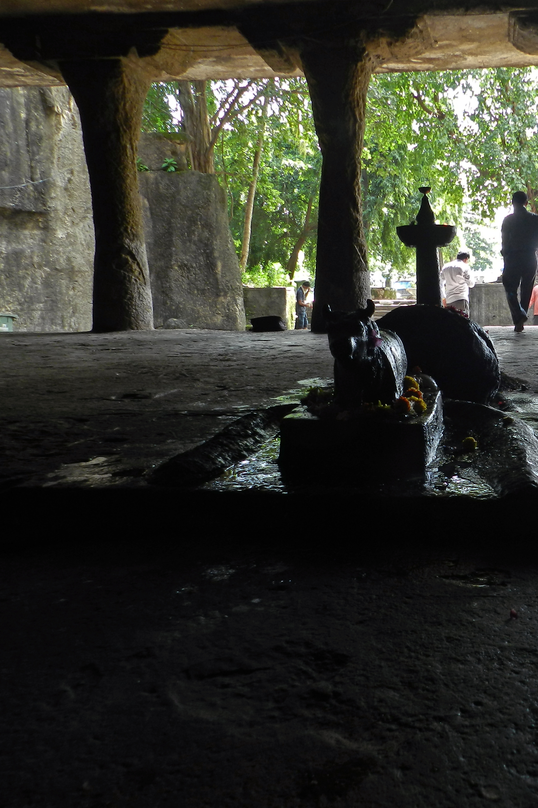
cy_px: 404
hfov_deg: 39.8
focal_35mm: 32
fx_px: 717
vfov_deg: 58.7
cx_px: 416
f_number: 3.4
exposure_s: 1/80
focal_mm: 4
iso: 160
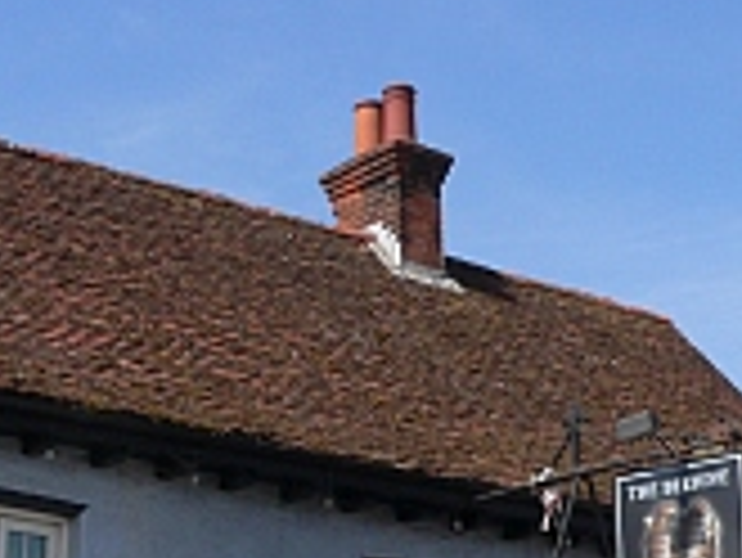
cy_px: 716
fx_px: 2188
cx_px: 110
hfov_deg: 19.0
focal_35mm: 102
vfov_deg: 14.0
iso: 80
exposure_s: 1/500
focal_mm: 6
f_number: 4
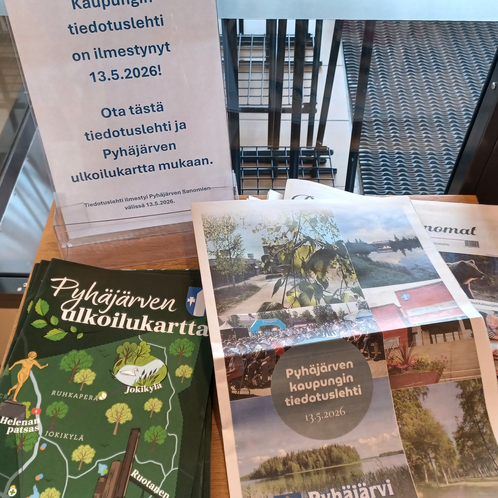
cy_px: 248
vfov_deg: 47.2
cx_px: 252
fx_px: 570
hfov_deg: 47.2
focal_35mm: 35
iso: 250
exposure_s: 1/50
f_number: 1.8
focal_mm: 4.6
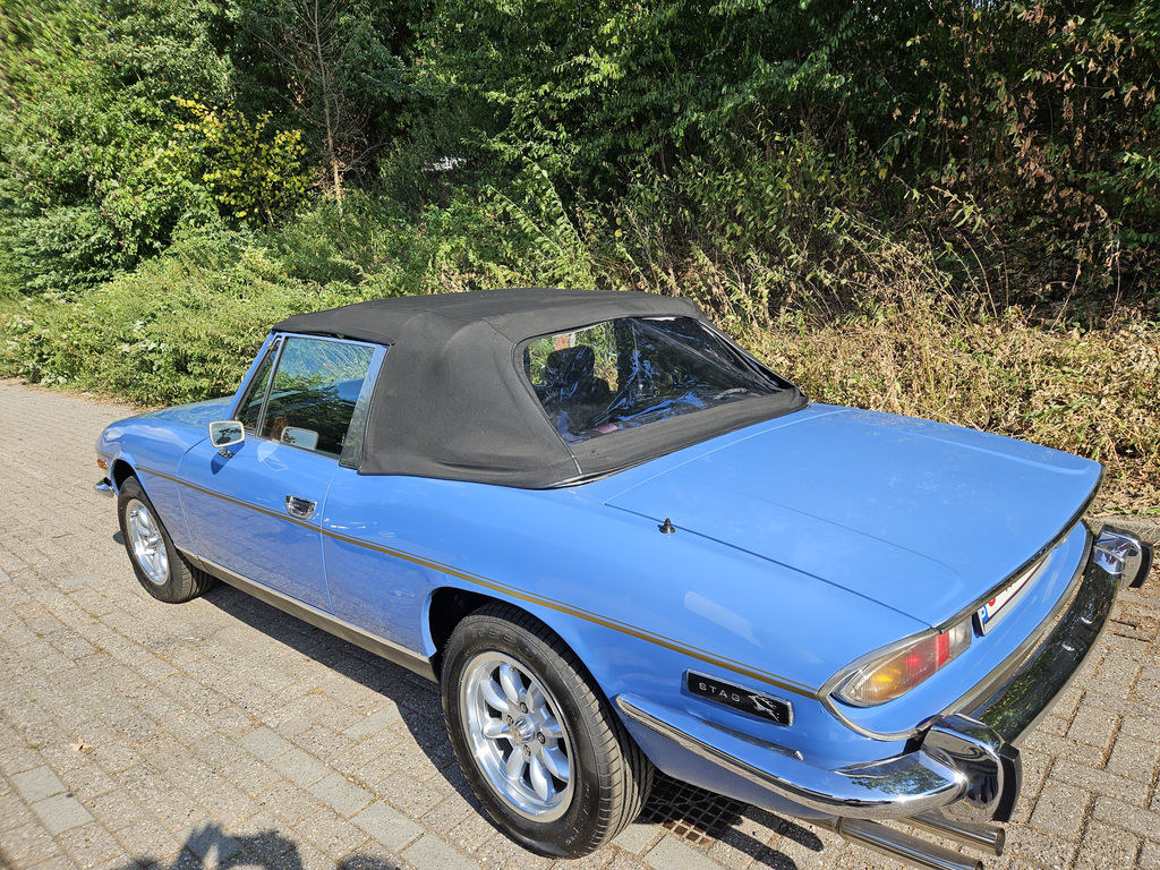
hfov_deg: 73.9
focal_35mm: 23
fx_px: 771
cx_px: 580
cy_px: 435
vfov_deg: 58.9
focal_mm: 5.4
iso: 25
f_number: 1.8
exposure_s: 1/960
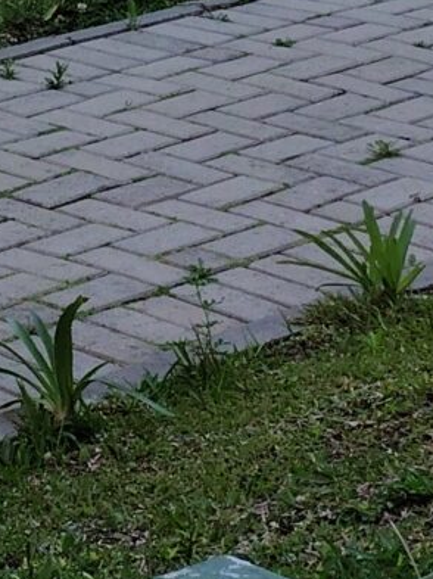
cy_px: -673
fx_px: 2723
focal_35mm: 163
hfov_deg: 8.5
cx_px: -529
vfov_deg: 10.8
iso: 149
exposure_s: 1/1582
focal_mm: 4.71
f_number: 1.7
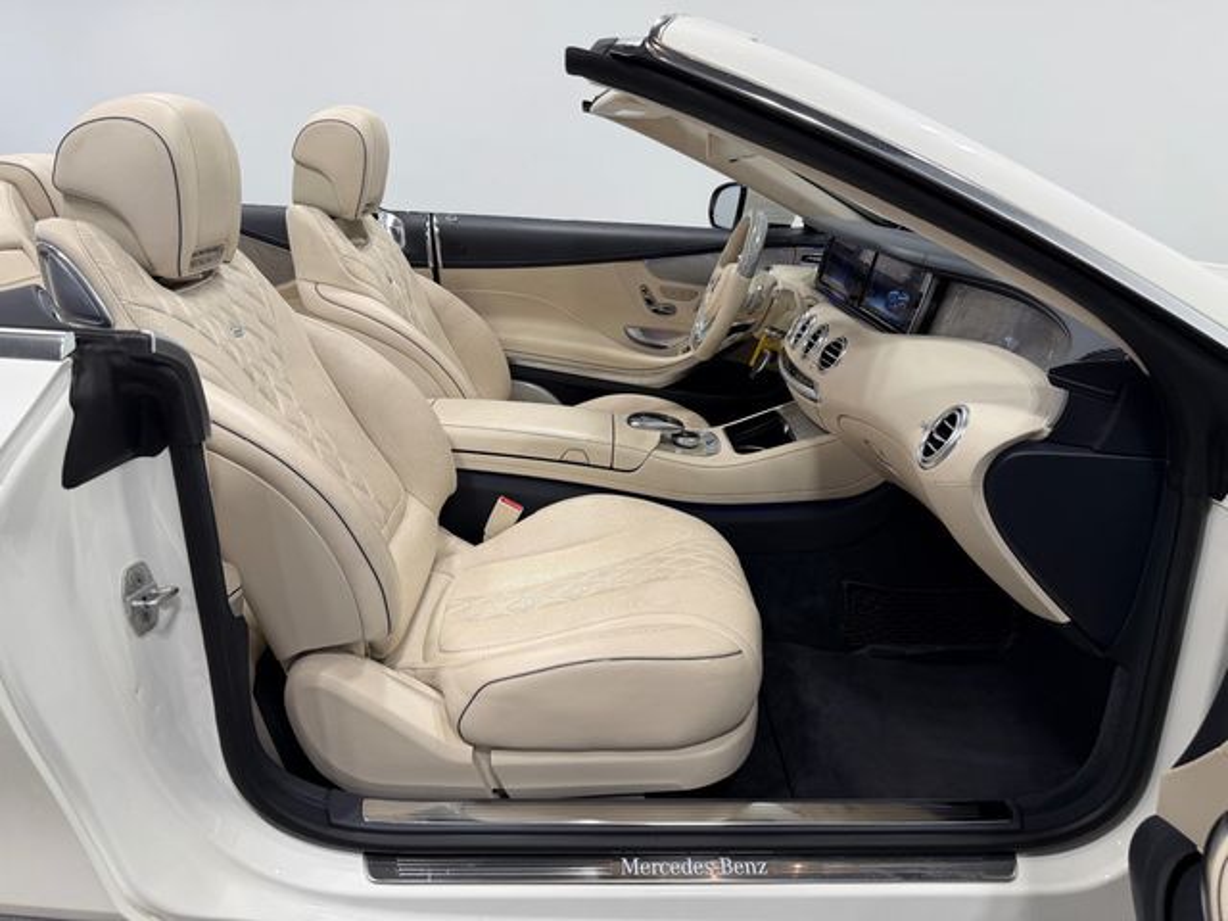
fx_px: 851
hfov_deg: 71.6
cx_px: 614
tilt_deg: -20.8
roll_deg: -0.5
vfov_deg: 56.8
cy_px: 460
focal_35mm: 24
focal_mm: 6.76
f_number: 1.78
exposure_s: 1/238
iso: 64
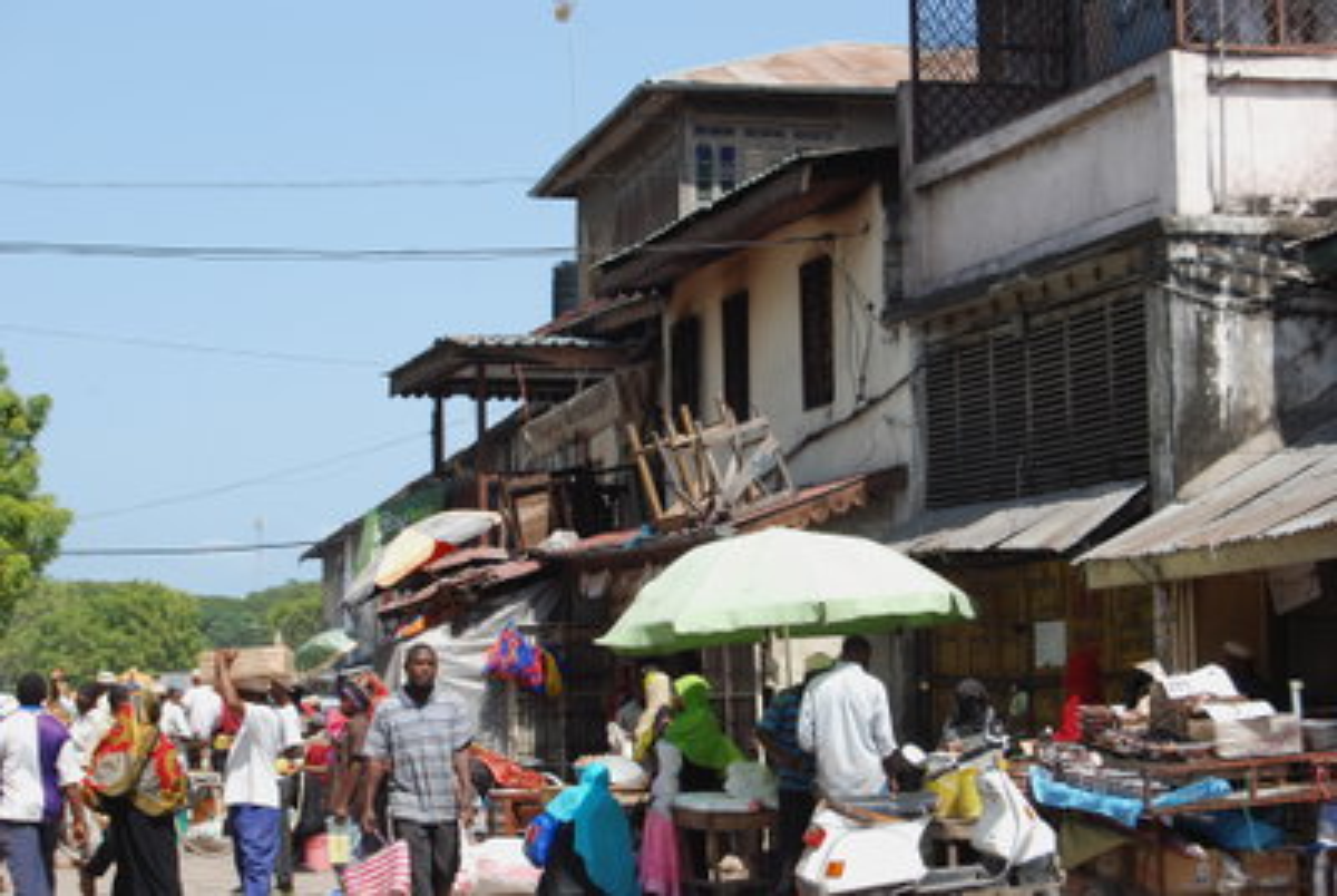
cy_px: 448
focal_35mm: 78
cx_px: 668
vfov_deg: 17.6
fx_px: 2901
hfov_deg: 26.0
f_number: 10
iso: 250
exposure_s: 1/250
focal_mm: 52
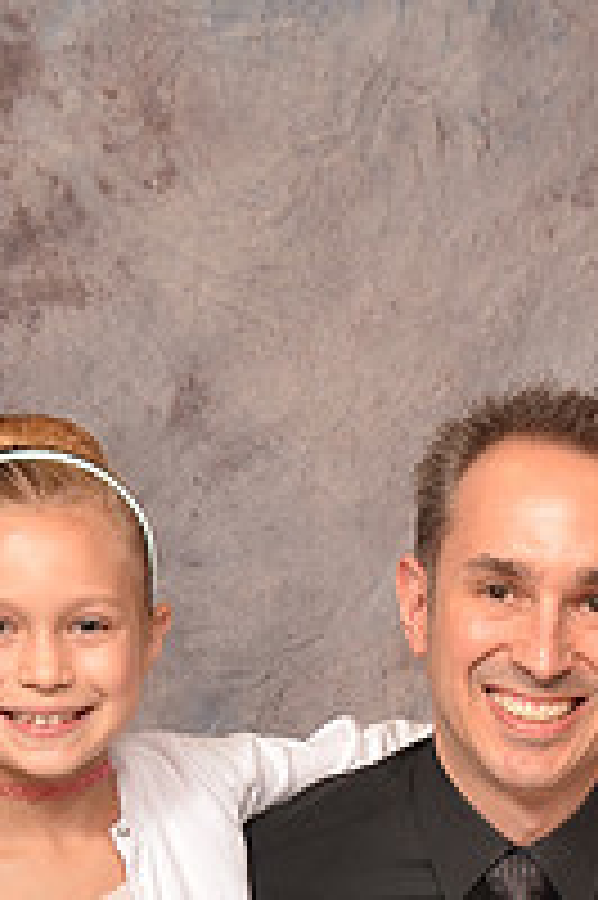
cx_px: 504
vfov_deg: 14.1
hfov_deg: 9.8
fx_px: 3469
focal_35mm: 139
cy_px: 1197
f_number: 5.6
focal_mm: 32
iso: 200
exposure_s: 1/60
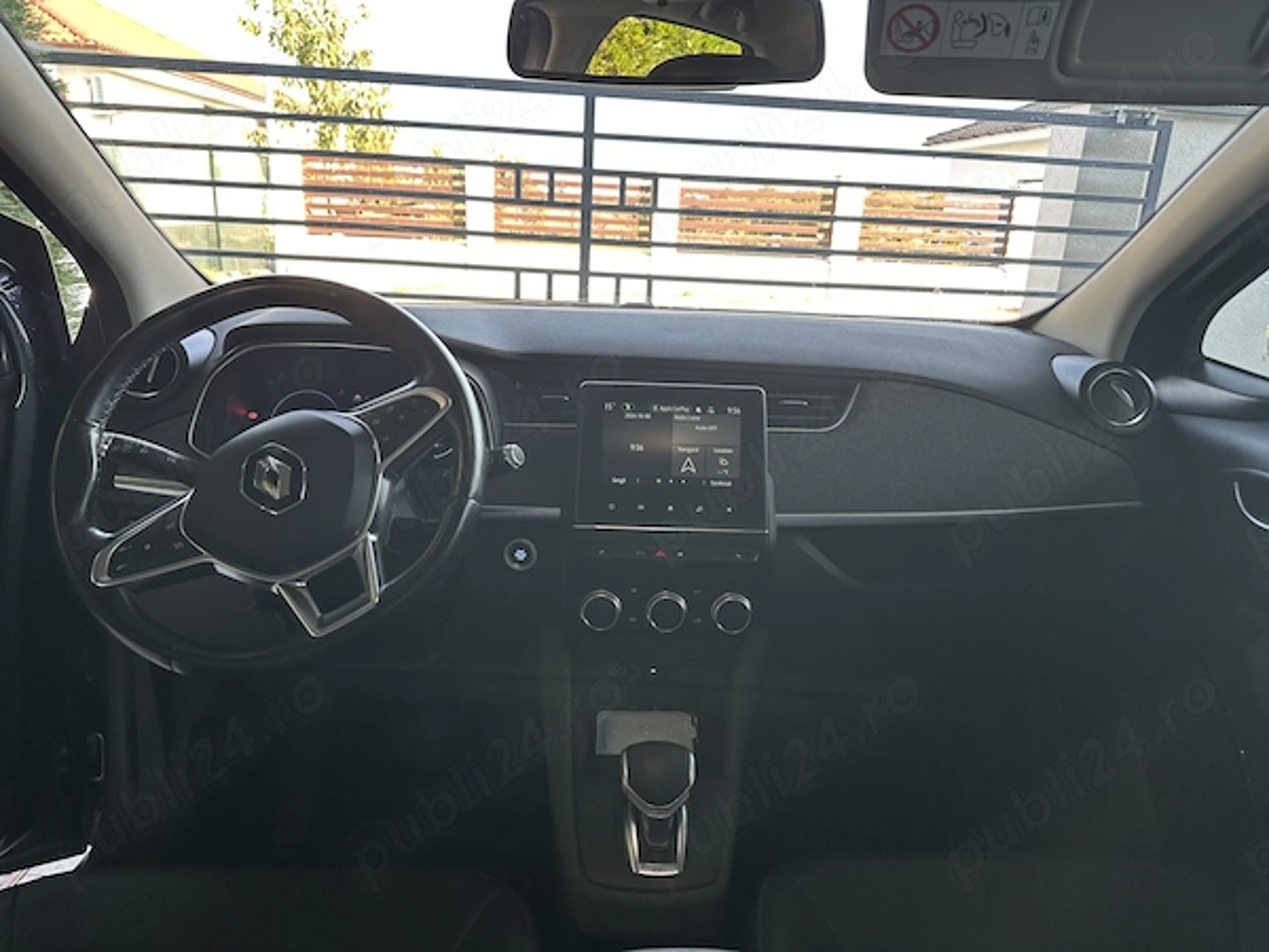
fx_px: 880
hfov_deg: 71.6
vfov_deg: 56.8
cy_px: 476
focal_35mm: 24
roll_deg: -2.6
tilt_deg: -16.3
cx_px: 634
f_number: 1.78
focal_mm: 6.86
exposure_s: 1/121
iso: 80
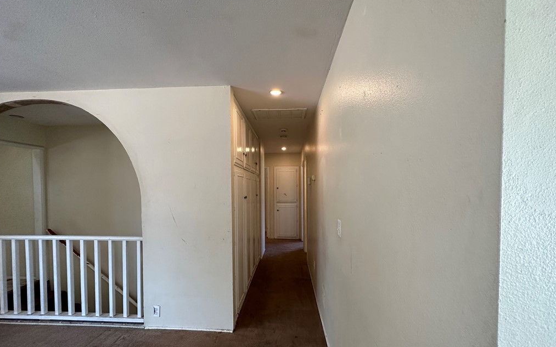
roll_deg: +0.2
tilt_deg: -1.9
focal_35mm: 15
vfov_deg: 74.5
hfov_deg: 101.5
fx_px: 227
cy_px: 194
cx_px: 277
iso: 250
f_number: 2.2
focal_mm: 2.22
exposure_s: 1/120
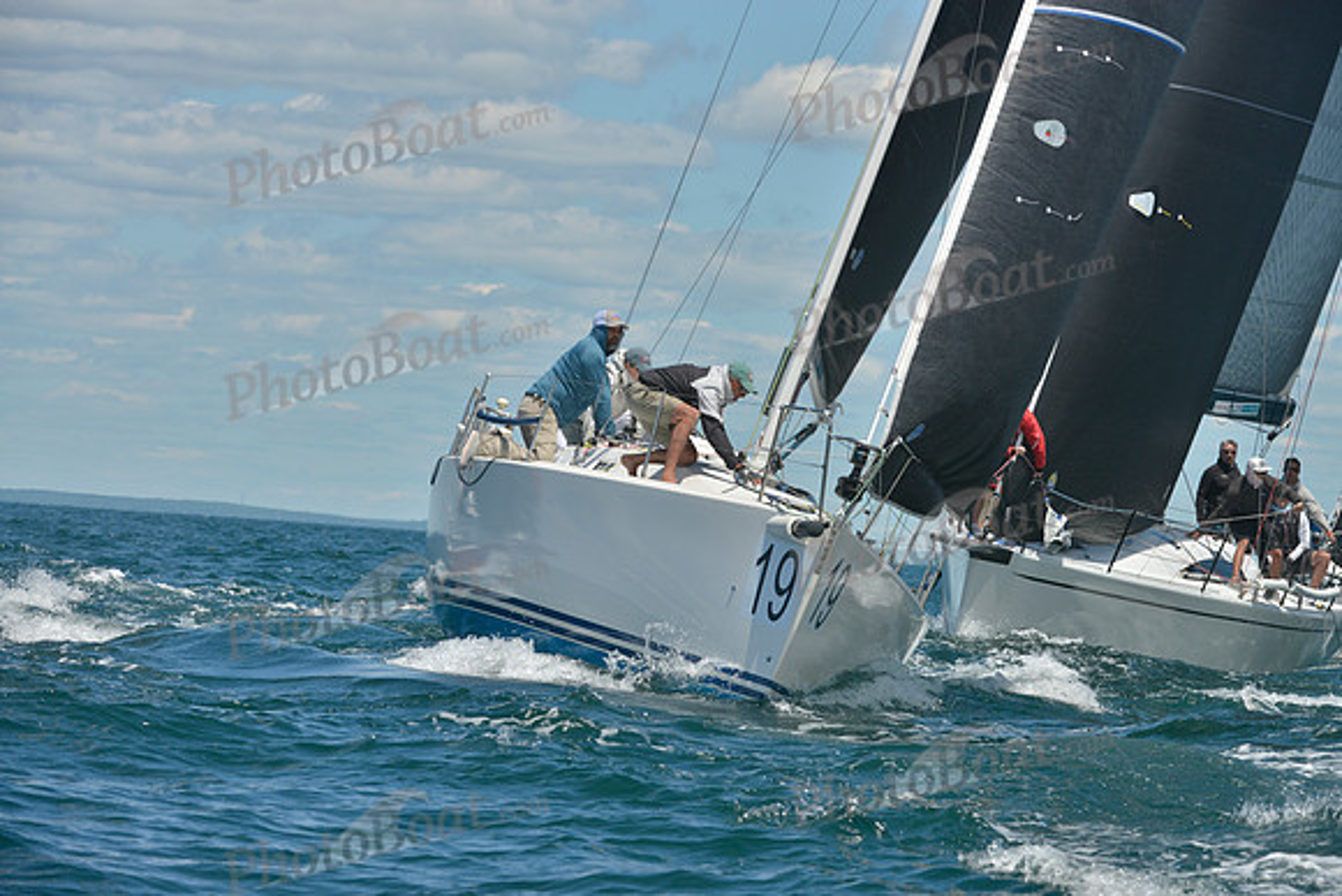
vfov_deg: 6.9
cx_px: 671
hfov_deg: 10.3
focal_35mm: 200
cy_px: 448
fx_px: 7457
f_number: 10
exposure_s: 1/800
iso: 280
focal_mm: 200
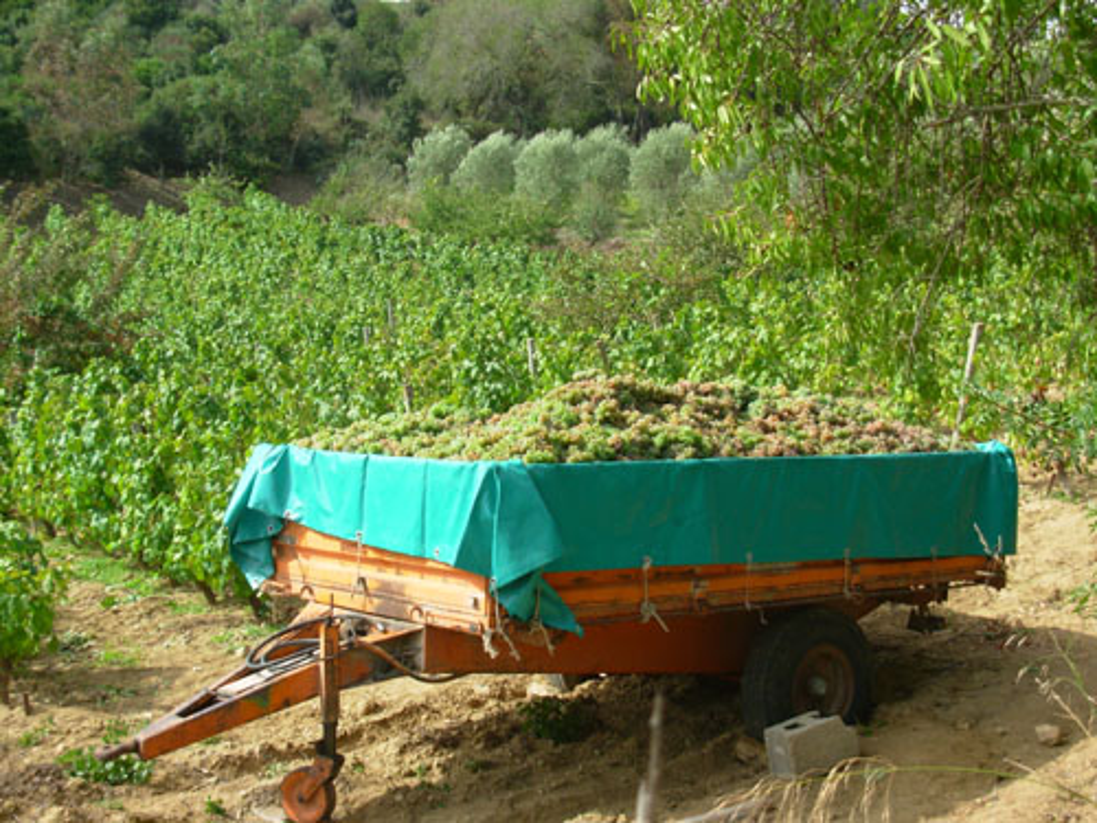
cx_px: 548
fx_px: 1838
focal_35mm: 58
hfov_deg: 33.2
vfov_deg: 25.2
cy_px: 412
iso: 50
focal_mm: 9.5
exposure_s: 1/430
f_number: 3.3
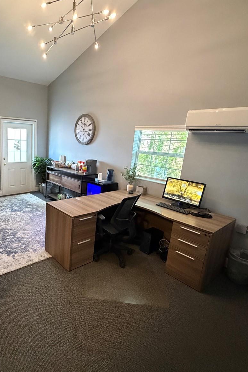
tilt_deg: -11.6
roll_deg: -2.4
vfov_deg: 84.0
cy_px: 185
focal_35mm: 20
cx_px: 67
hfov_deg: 59.2
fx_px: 207
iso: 1000
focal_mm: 2.22
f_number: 2.2
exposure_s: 1/60
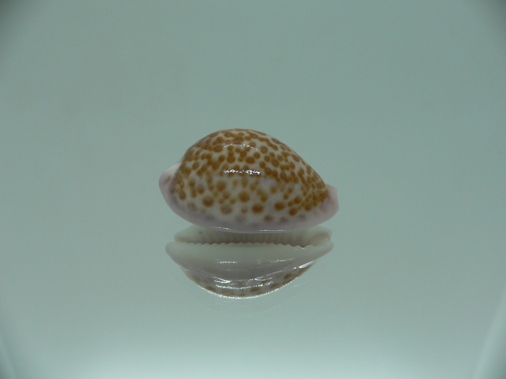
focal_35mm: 35
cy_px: 190
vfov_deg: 40.7
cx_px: 253
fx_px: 512
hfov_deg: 52.6
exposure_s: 1/60
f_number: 2.8
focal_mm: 4.6
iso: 80
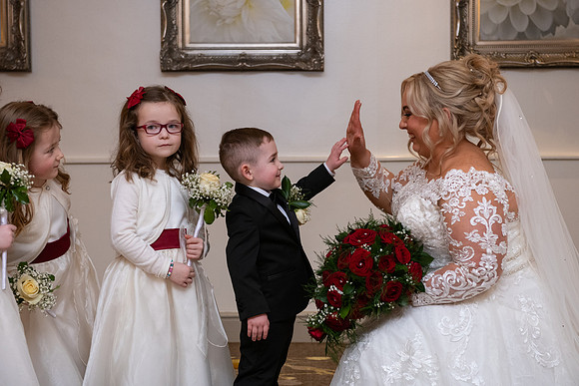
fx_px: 1135
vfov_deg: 19.3
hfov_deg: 28.6
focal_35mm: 71
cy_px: 193
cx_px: 290
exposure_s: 1/160
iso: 1000
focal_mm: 70
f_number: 5
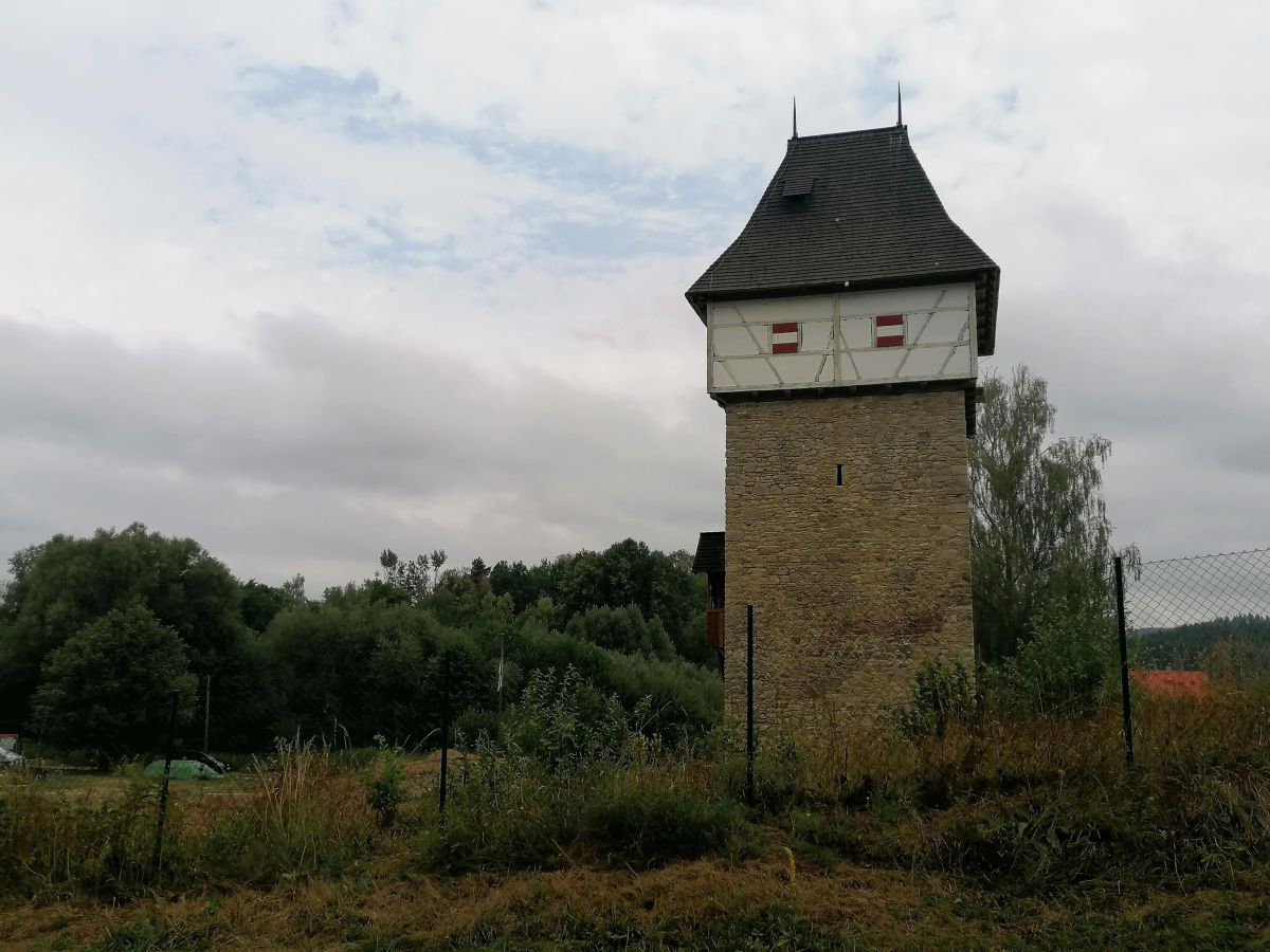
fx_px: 1137
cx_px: 635
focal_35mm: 31
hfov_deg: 58.4
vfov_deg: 45.4
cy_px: 476
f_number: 1.8
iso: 50
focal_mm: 4.75
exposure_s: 1/1961
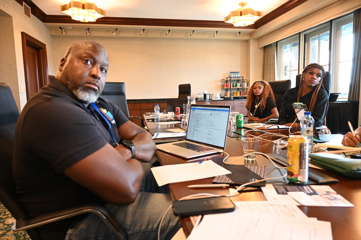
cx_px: 184
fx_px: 251
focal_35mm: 25
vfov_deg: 51.3
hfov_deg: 71.5
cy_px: 122
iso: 3200
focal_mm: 24
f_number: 4
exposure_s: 1/80
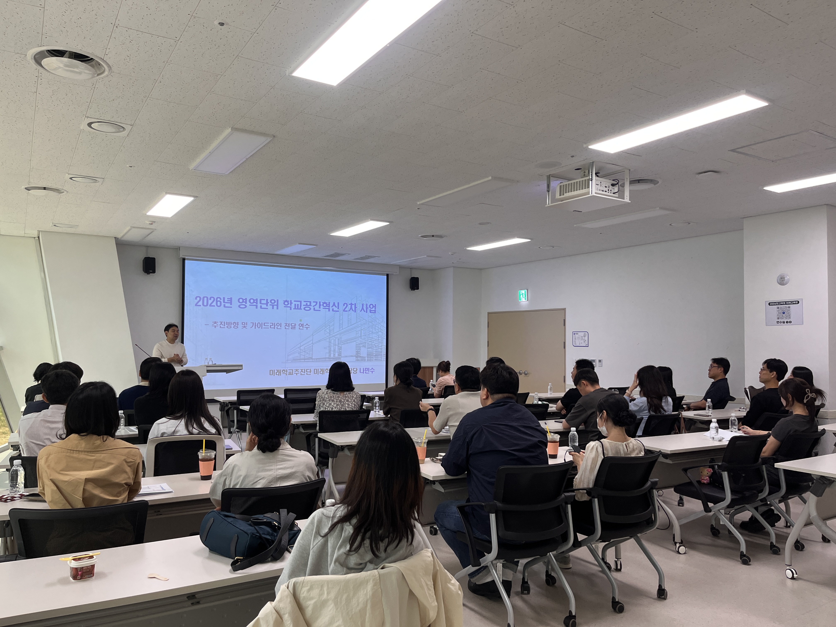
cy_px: 314
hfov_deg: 67.3
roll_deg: -0.9
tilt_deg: +3.1
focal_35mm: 26
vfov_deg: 53.1
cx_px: 418
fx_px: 628
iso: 80
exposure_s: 1/120
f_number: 1.6
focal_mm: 5.1
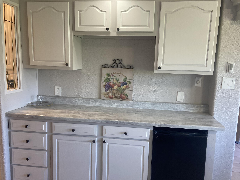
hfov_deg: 59.9
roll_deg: -1.8
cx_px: 125
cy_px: 95
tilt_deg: -9.3
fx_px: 208
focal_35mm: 30
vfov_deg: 46.8
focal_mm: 4.25
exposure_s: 1/60
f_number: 1.8
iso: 64
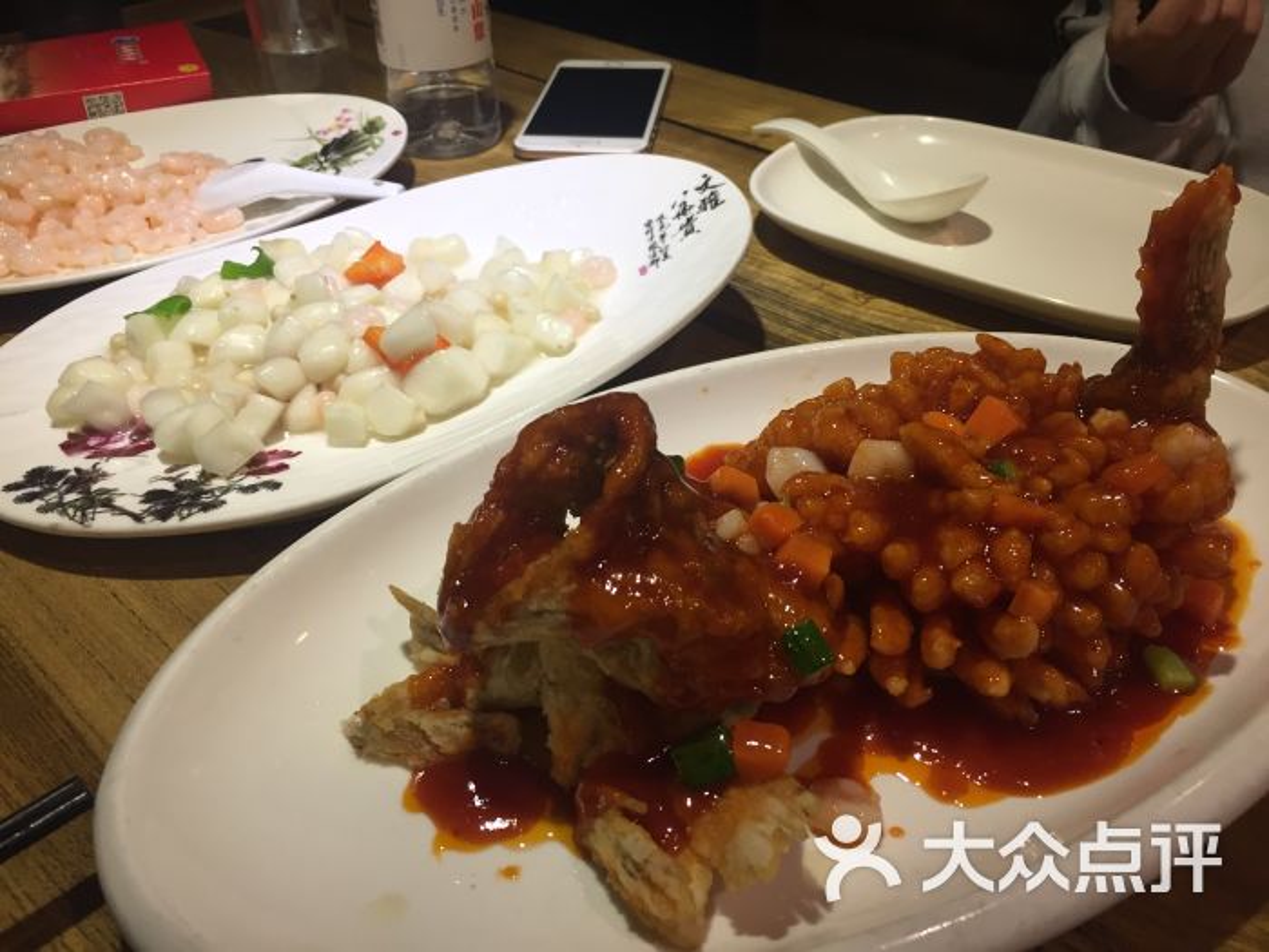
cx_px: 634
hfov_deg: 61.7
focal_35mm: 29
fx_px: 1063
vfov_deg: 48.2
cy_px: 476
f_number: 2.2
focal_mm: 4.15
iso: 50
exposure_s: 1/33
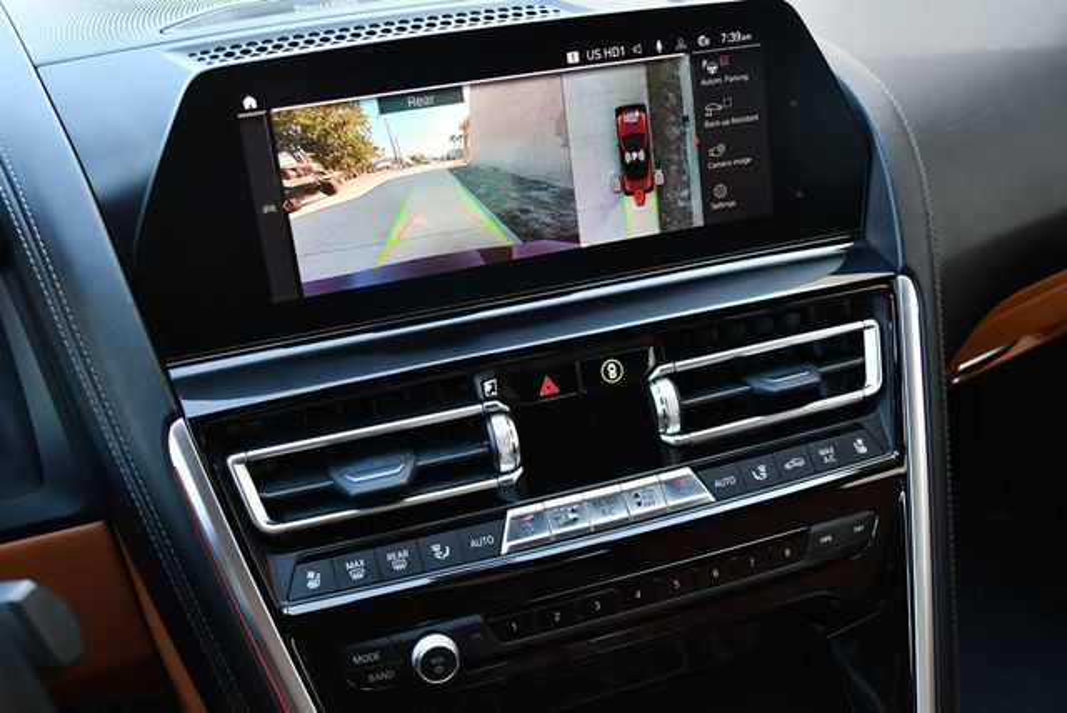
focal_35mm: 36
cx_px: 534
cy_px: 356
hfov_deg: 53.1
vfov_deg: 36.9
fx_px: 1068
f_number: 3.5
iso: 800
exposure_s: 1/160
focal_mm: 18
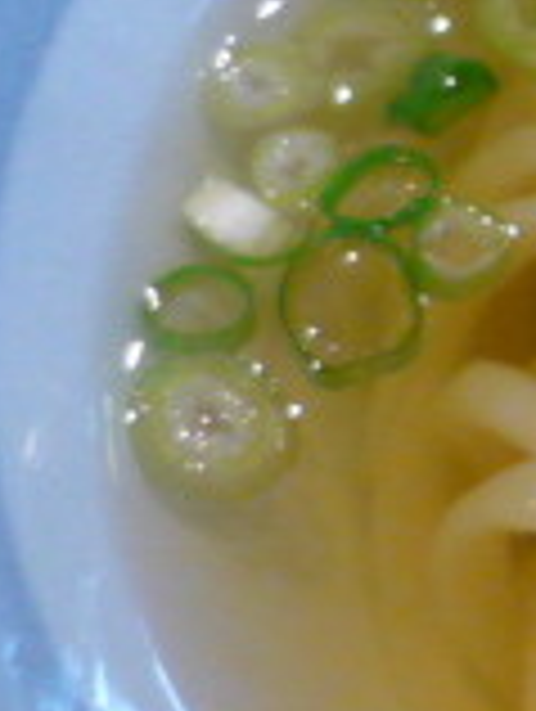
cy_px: 248
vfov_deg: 11.3
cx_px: 1333
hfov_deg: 7.9
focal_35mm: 174
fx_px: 3583
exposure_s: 1/30
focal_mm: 5.5
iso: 320
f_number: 2.8
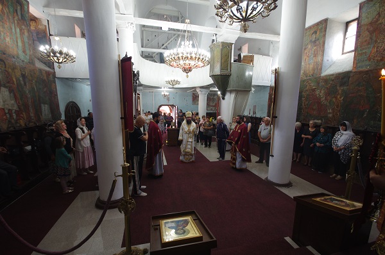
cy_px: 128
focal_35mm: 15
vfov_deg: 77.1
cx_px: 192
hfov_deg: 100.5
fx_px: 160
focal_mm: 10
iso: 400
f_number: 4
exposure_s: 1/25
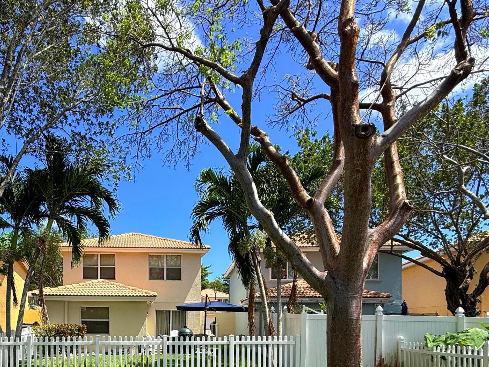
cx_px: 143
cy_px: 315
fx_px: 353
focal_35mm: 25
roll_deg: -0.4
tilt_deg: +1.4
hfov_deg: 66.5
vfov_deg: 50.1
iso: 50
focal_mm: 2.22
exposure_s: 1/1167
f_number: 2.2
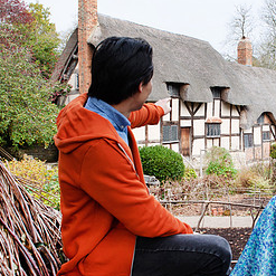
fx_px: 433
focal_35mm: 48
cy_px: 166
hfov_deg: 34.1
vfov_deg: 35.2
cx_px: 227
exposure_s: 1/200
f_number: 5.6
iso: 320
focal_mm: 24
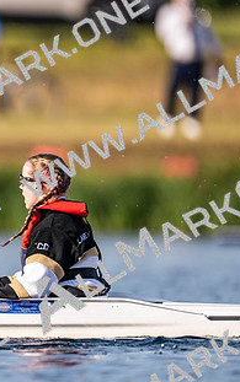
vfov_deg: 1.8
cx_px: -69
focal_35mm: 1139
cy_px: 218
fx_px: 11892
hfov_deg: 1.2
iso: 220
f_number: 4
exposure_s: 1/2500
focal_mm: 600
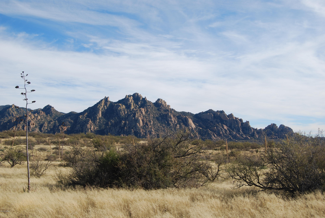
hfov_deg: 38.8
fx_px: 461
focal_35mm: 51
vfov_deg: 26.6
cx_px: 162
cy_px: 109
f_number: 8
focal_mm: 34
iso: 100
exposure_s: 1/250
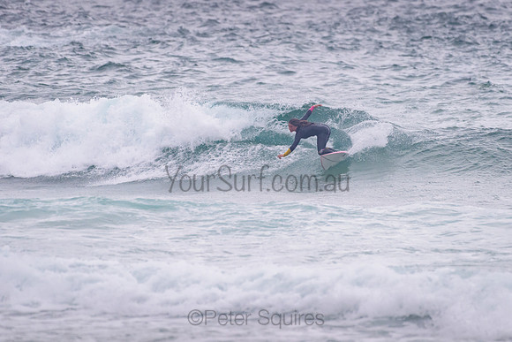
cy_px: 135
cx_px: 296
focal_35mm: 613
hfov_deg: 3.4
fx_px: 8719
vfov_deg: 2.2
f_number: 5.6
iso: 1100
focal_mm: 500
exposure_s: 1/2000
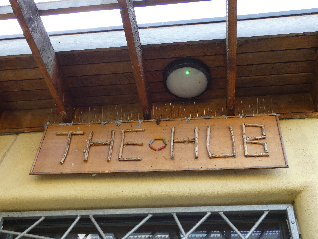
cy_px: 120
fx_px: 377
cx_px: 159
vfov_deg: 35.1
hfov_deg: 45.8
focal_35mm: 41
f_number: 3.6
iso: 200
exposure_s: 1/80
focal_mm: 7.3
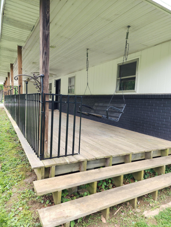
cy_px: 114
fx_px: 152
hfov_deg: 58.9
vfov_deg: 73.9
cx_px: 86
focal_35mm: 23
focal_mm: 6.4
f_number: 1.8
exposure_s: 1/180
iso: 80
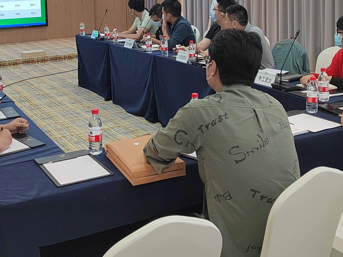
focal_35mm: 52
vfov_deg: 27.0
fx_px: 515
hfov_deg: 36.8
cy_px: 23
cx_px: 170
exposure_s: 1/100
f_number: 1.9
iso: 378
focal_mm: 5.52
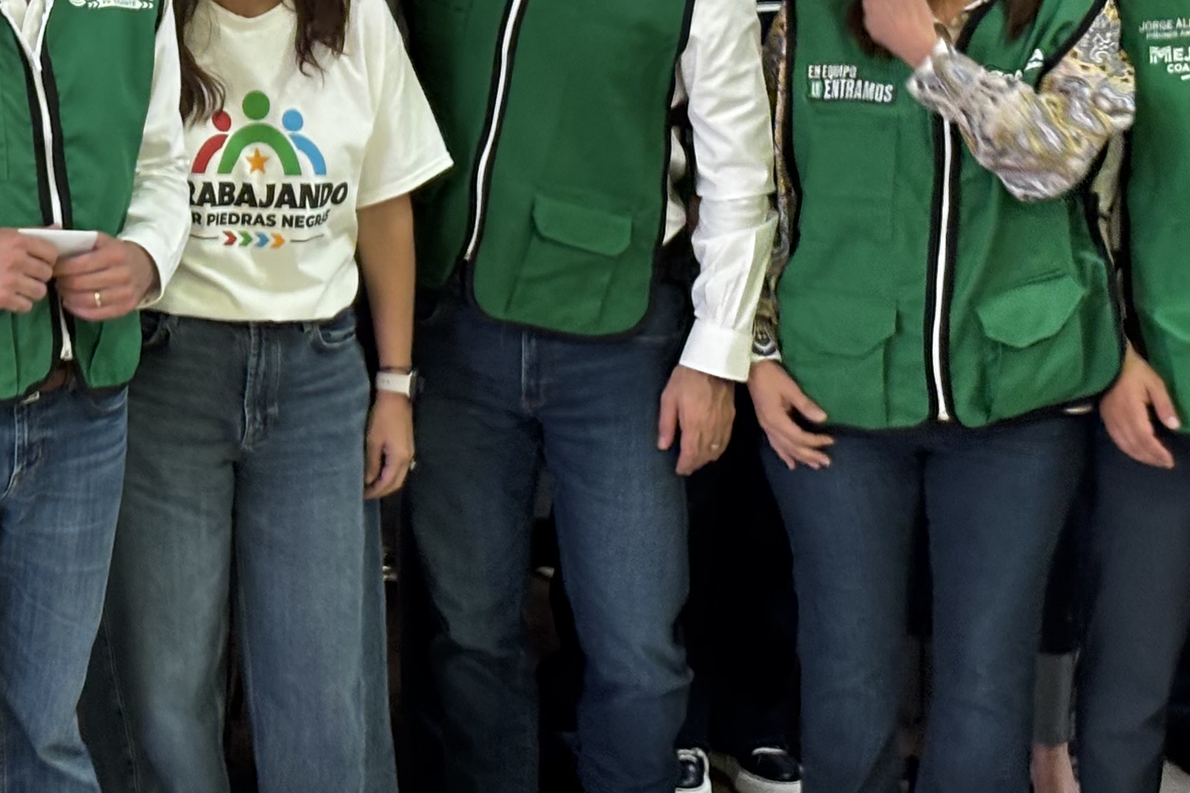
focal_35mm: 124
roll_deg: -0.6
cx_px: 39
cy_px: 32
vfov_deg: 11.0
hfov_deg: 16.2
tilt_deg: -12.3
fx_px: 4098
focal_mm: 5.96
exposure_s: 1/33
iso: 160
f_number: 1.6
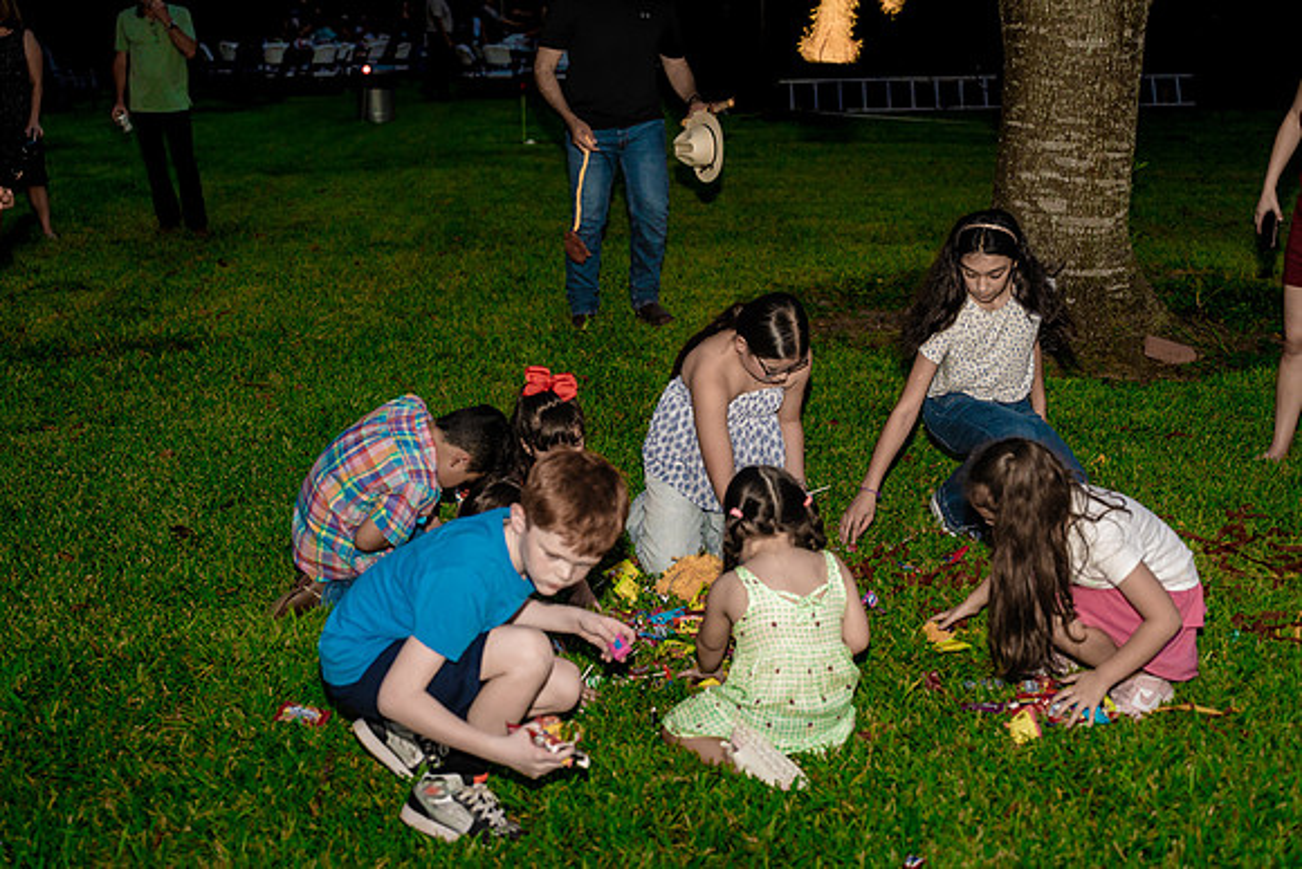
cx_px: 651
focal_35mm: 43
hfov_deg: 45.4
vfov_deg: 31.2
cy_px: 434
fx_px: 1555
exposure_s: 1/250
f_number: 2.8
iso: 2000
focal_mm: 43
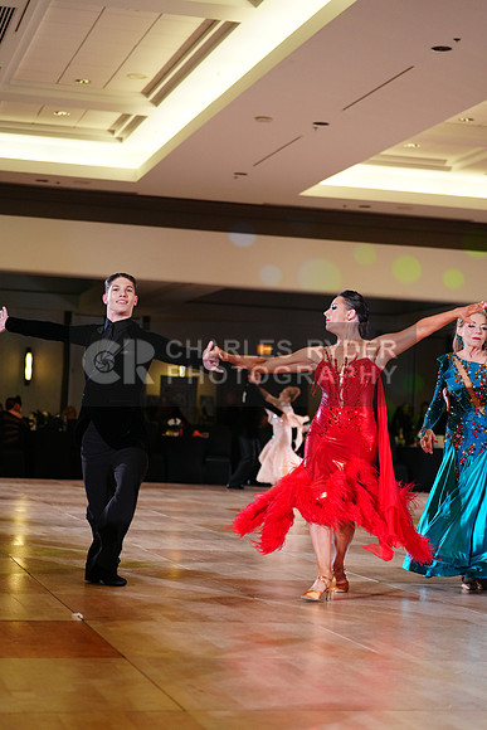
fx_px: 1419
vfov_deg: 28.8
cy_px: 365
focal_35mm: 70
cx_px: 244
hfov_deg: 19.5
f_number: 2.8
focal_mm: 70
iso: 2500
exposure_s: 1/400
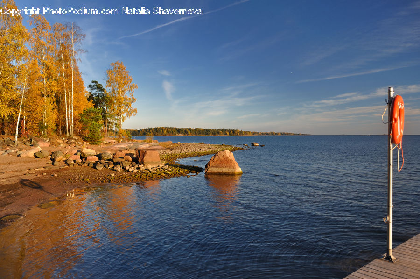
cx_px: 210
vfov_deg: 47.8
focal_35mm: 27
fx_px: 314
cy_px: 140
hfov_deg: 67.5
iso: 200
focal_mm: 18
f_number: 6.3
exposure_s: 1/160
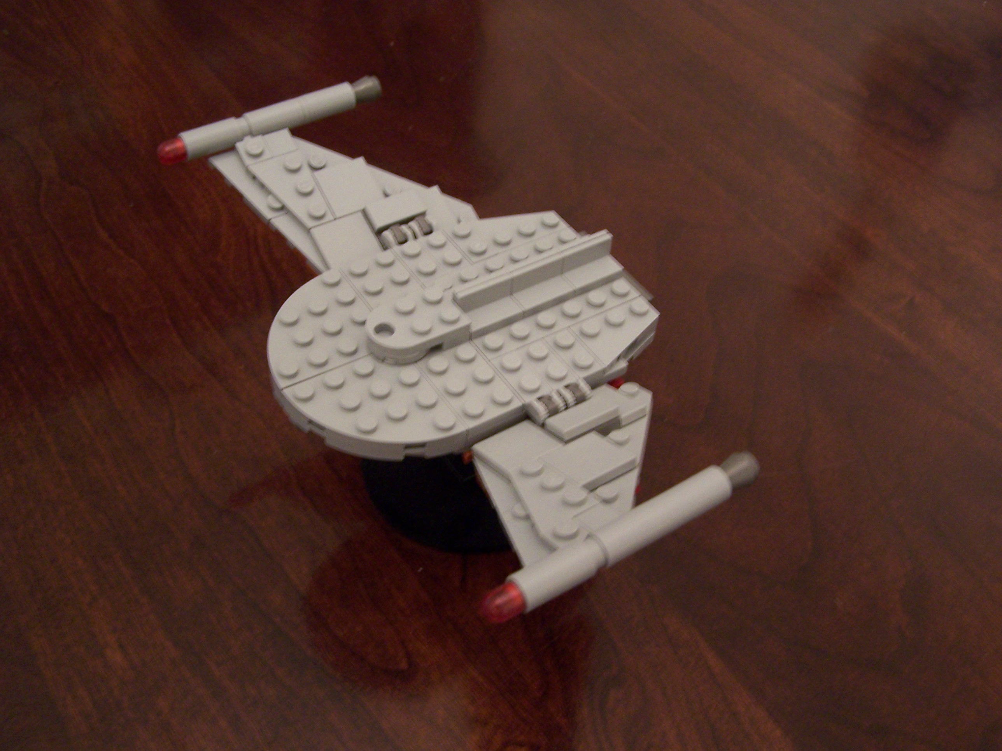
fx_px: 1100
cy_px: 376
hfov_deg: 49.0
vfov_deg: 37.7
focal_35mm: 38
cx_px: 501
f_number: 2.8
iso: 140
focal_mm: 6.3
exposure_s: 1/8
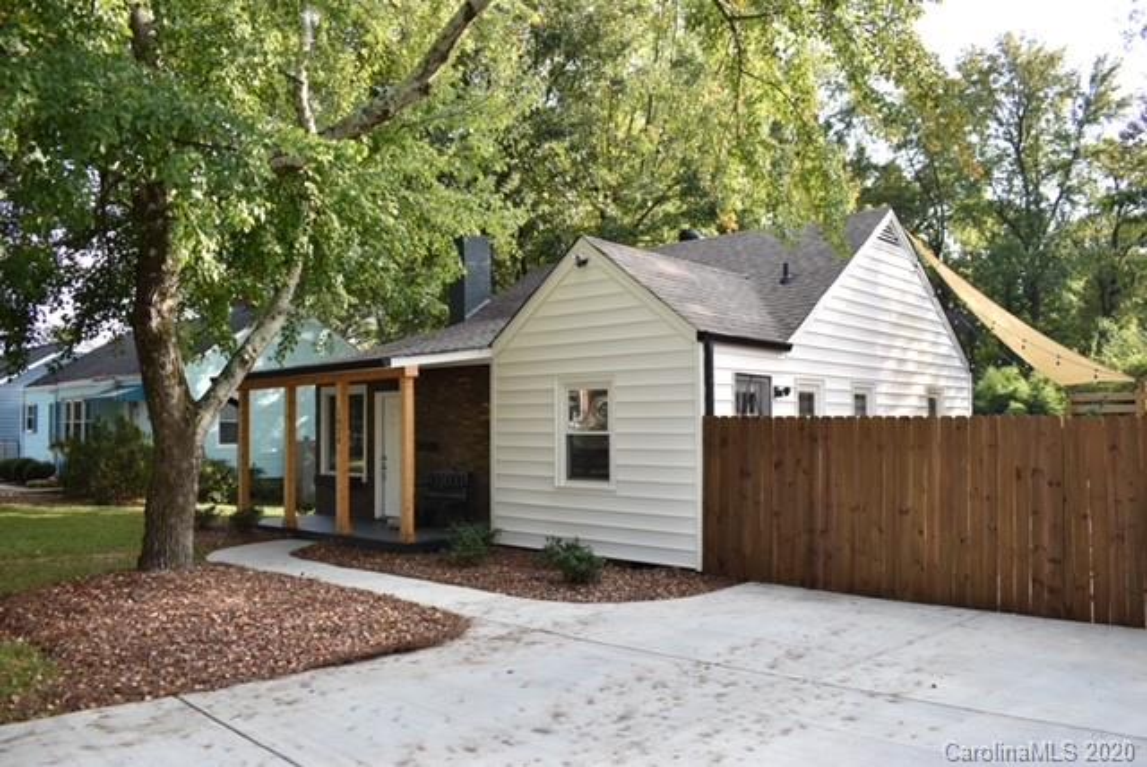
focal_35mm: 27
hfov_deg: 67.3
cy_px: 384
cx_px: 574
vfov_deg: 48.0
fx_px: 861
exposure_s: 1/400
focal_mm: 18
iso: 320
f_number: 4.5
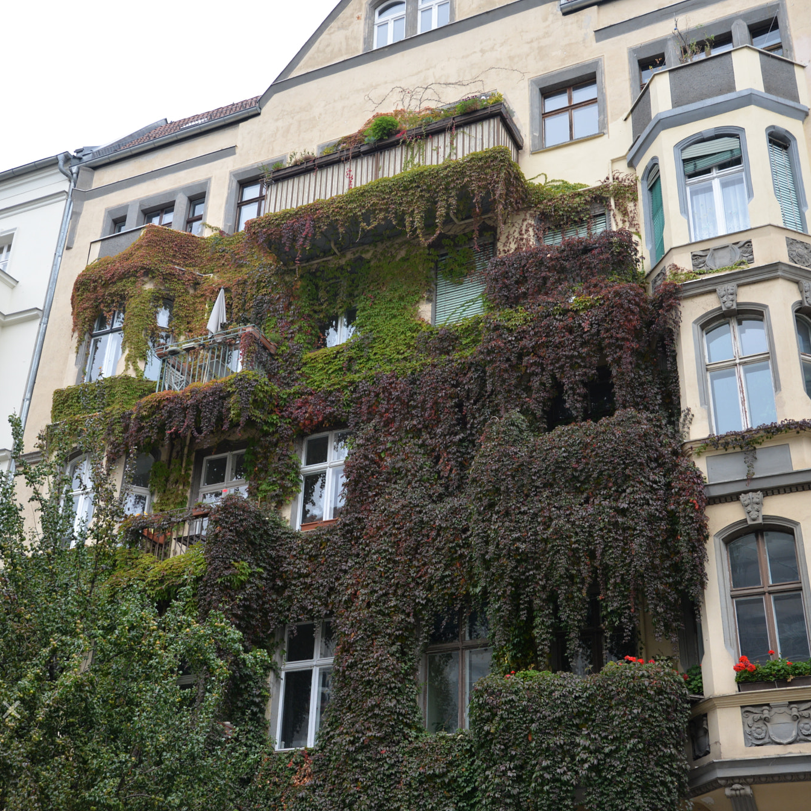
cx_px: 446
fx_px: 1166
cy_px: 407
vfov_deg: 38.3
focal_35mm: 44
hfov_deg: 38.3
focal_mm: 34
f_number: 5.6
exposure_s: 1/125
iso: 400
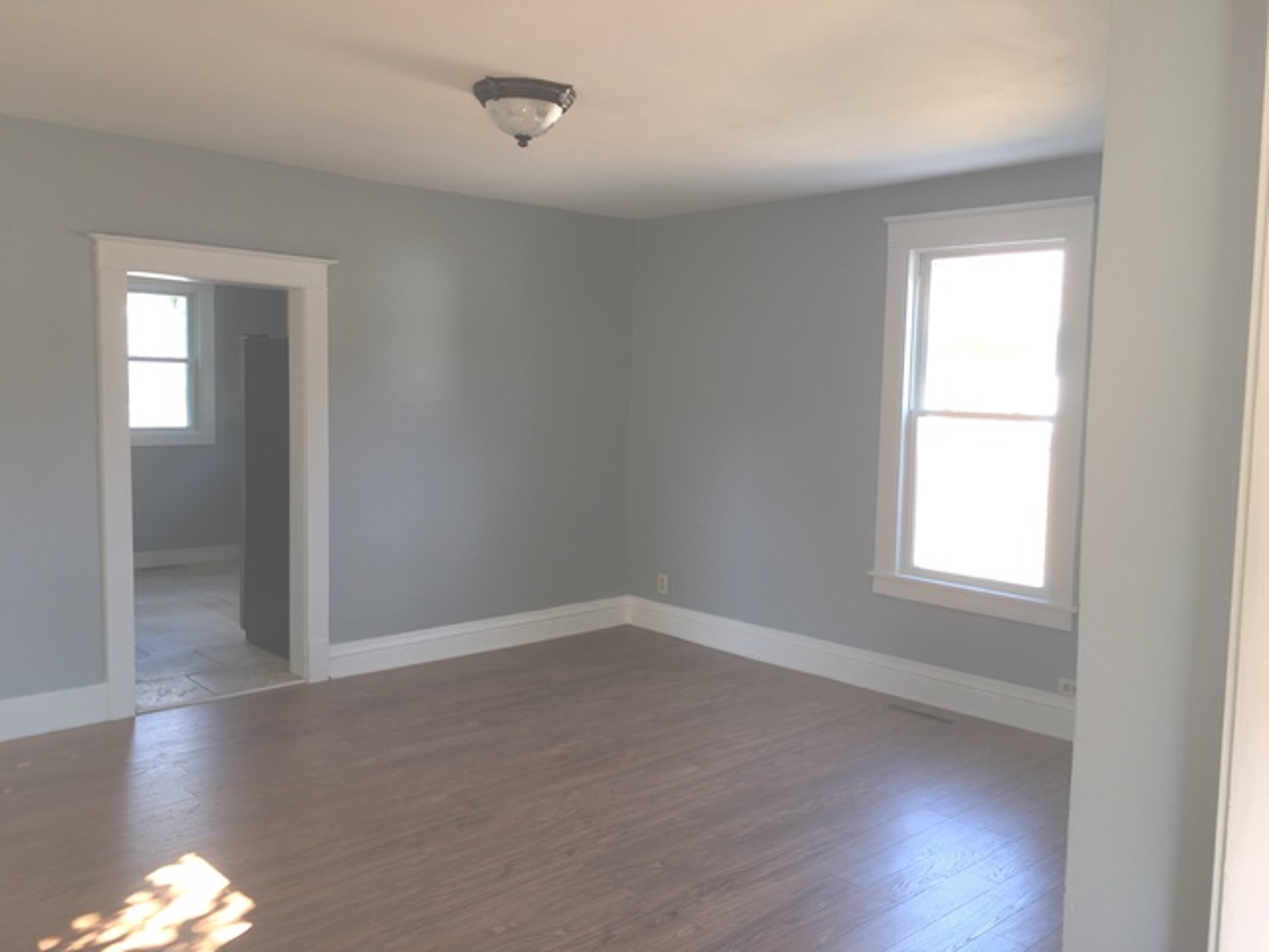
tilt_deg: -5.4
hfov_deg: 61.7
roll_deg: -2.0
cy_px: 476
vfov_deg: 48.2
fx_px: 1063
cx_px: 634
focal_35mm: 29
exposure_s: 1/34
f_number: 2.2
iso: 25
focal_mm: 4.15
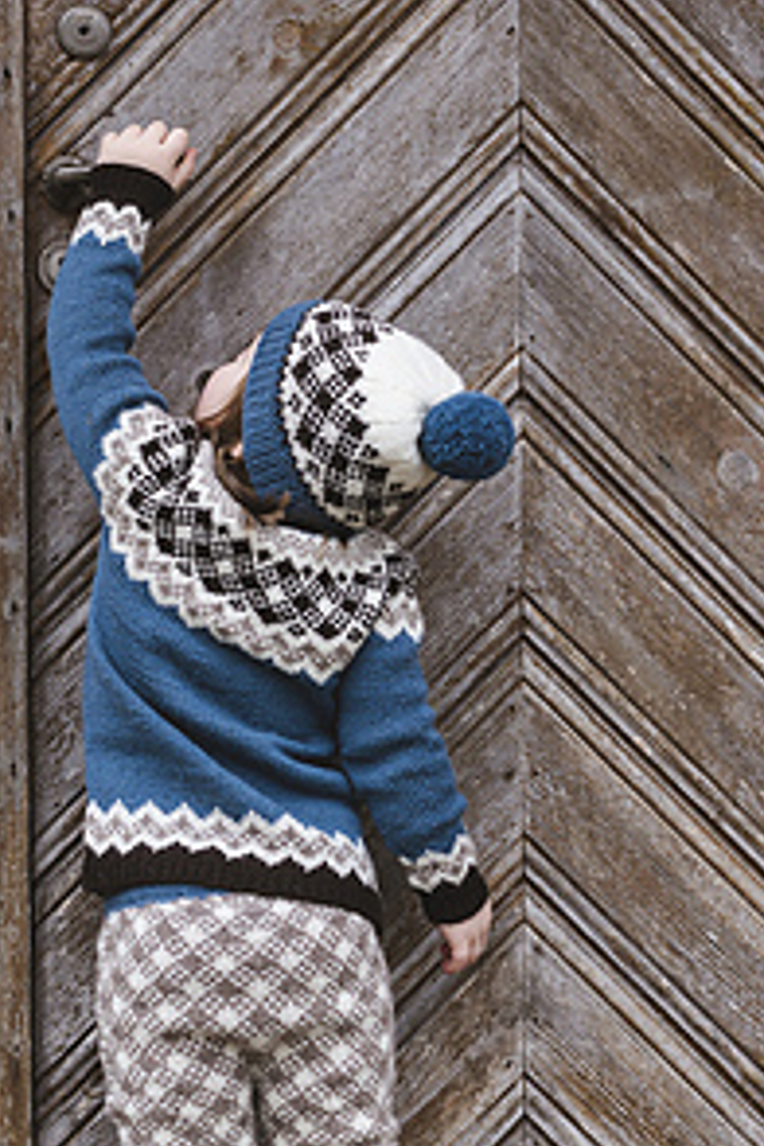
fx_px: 3470
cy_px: 717
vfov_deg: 18.7
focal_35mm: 109
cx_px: 509
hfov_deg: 12.5
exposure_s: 1/200
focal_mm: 50
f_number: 5
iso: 400
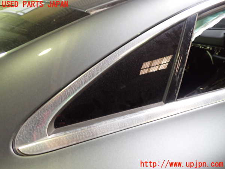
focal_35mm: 30
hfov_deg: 60.0
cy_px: 84
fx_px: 195
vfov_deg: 46.8
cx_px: 112
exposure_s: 1/30
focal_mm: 5.4
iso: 400
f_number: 2.3
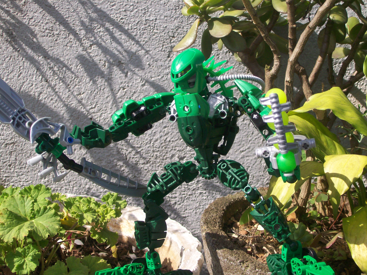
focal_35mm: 70
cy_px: 138
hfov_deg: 27.8
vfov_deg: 21.0
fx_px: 742
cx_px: 184
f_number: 3.8
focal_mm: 11.6
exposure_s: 1/694
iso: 80
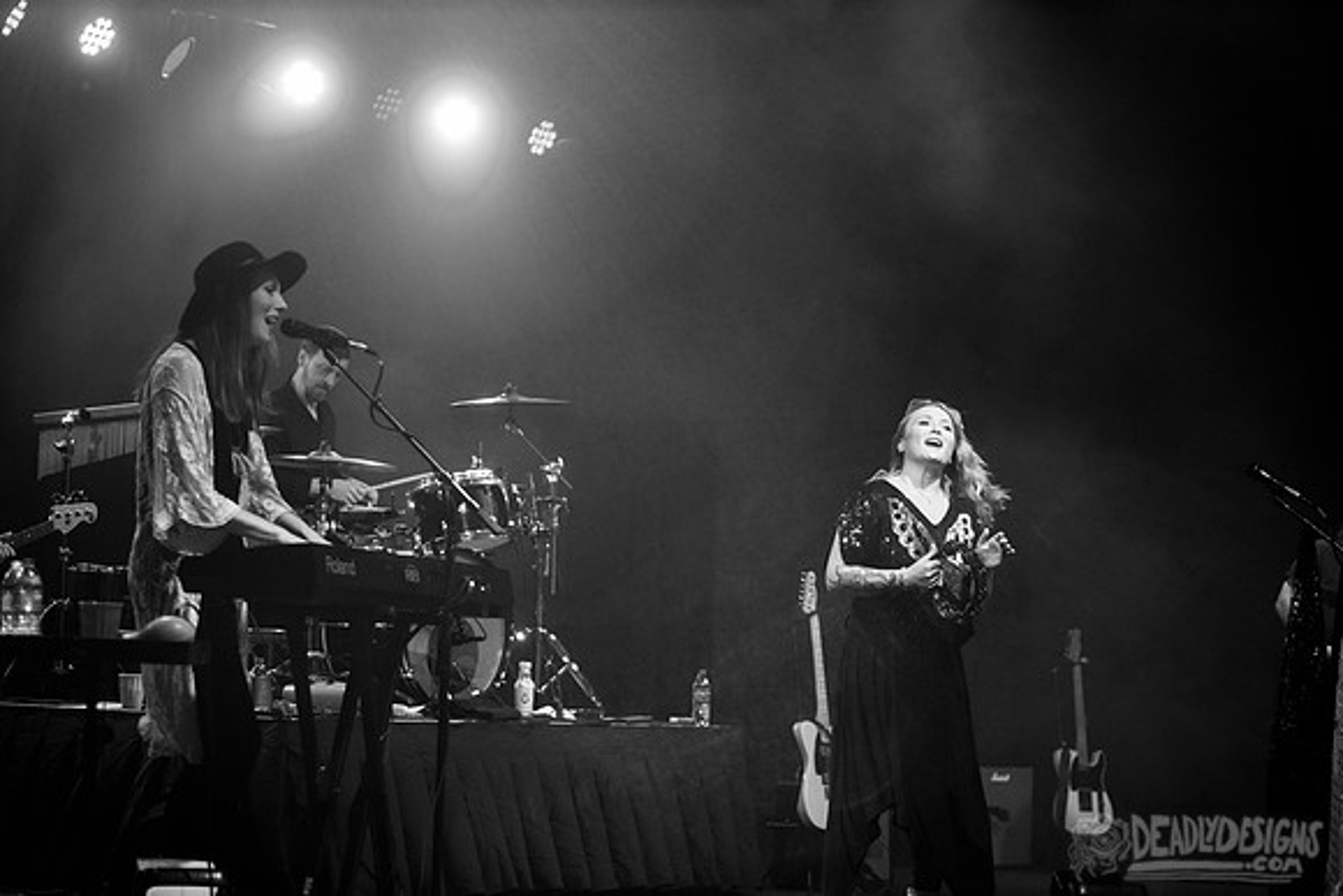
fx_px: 3545
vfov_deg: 14.4
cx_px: 672
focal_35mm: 95
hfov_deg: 21.5
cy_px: 448
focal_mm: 95
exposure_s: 1/320
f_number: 3.2
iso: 1000
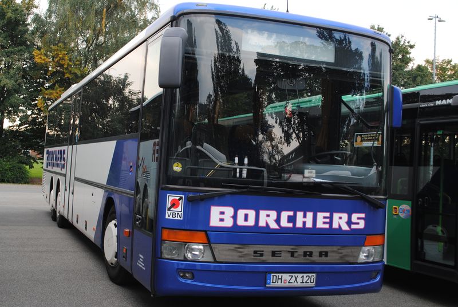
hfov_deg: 49.5
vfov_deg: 34.3
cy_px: 154
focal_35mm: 39
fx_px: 497
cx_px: 229
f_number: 5.6
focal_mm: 26
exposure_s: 1/125
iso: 200
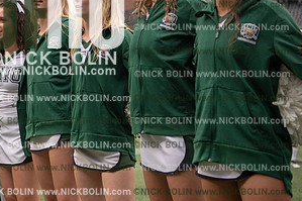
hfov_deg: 20.7
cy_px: 28
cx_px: 53
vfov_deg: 14.0
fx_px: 813
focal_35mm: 97
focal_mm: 50
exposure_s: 1/1000
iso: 250
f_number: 2.8
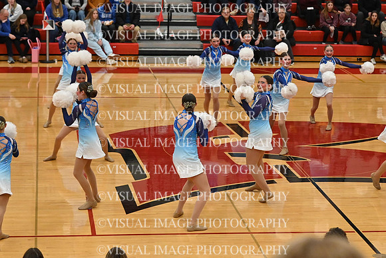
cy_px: 129
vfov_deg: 13.0
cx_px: 193
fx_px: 1126
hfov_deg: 19.5
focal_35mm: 105
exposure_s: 1/400
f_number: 4
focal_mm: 70
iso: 6400
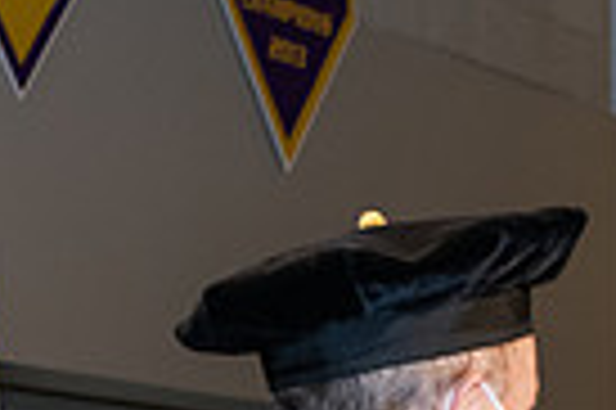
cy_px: 786
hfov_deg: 7.3
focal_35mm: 280
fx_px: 4785
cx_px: 854
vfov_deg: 4.8
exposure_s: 1/200
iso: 1600
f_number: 6.3
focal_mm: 66
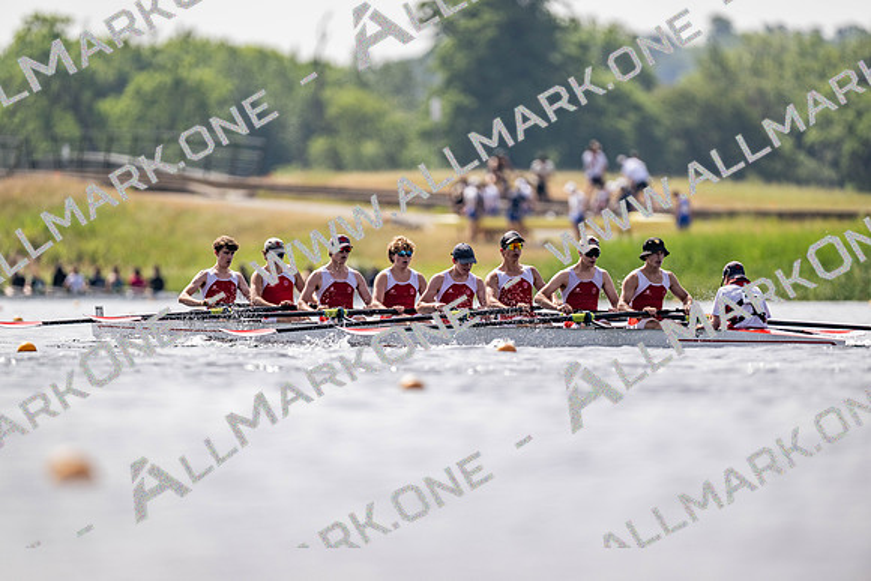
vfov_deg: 2.3
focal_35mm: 600
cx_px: 436
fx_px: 14519
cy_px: 290
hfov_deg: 3.4
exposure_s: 1/2500
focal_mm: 600
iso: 125
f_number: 4
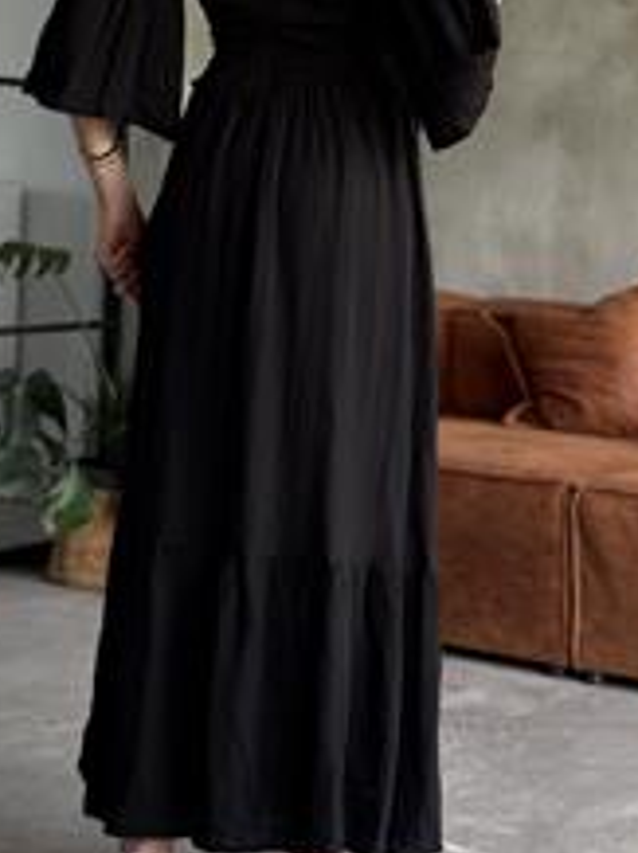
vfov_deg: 20.7
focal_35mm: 94
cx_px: 313
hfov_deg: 15.7
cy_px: 200
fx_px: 2315
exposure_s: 1/77
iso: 160
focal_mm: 6.76
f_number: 1.78
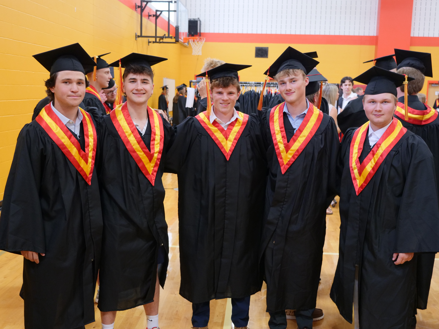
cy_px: 164
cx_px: 220
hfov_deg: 49.0
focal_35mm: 38
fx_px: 482
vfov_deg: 37.7
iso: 1000
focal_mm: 19
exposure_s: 1/60
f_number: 3.2
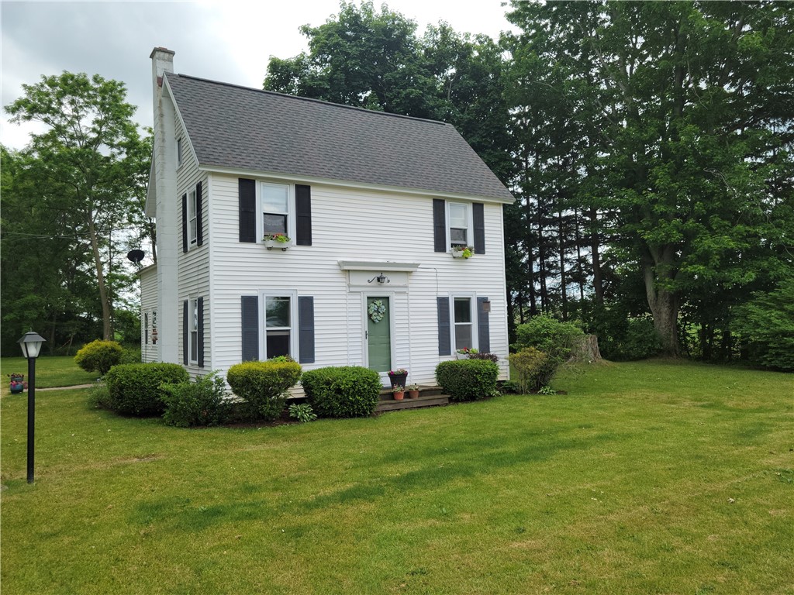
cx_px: 397
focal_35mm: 28
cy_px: 298
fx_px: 642
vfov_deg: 49.7
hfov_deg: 63.4
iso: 25
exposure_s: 1/508
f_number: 2
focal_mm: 5.9
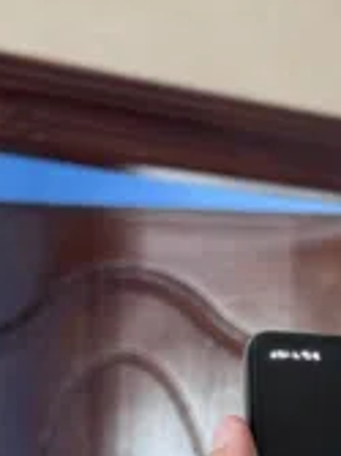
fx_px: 1512
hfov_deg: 12.7
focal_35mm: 115
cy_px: 524
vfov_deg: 16.5
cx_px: 360
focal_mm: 6.76
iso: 200
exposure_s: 1/60
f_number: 1.78
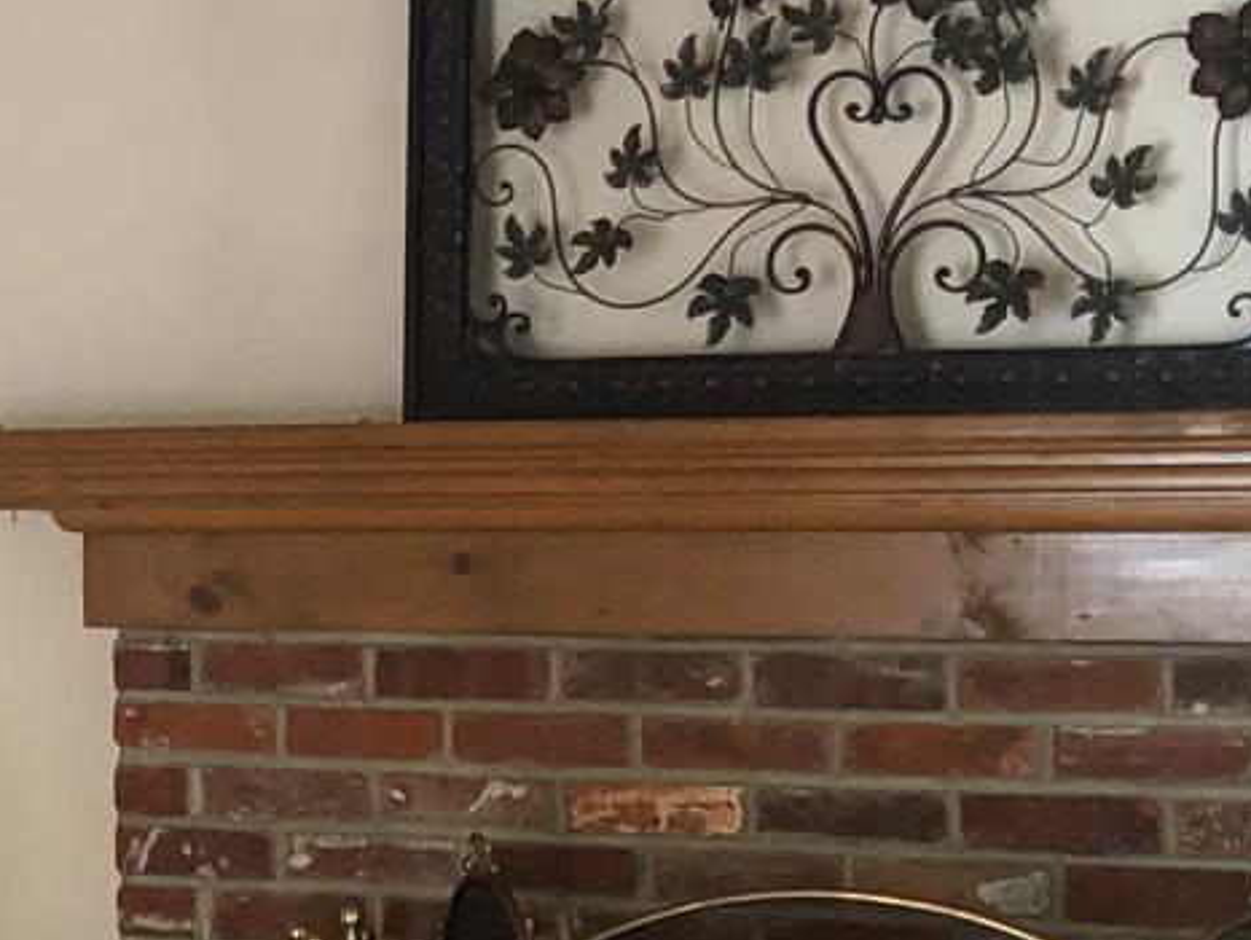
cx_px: -239
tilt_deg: -1.3
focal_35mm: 123
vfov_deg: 12.1
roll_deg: +0.4
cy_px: 446
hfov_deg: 15.4
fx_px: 4447
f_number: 1.8
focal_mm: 3.99
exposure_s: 1/6
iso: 80
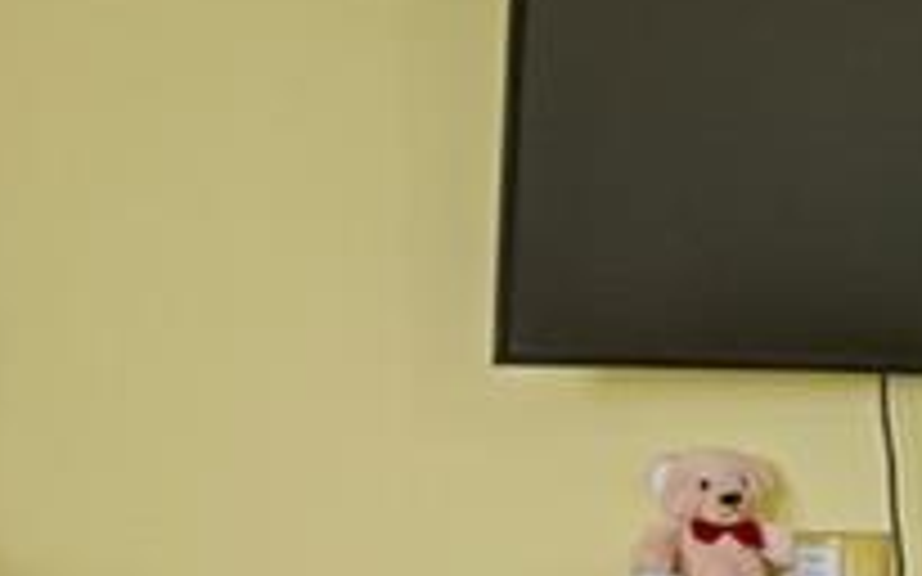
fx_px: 3391
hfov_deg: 11.3
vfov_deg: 9.6
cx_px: 2537
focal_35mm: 135
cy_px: 567
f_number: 8
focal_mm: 17
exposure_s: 1/20
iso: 3200
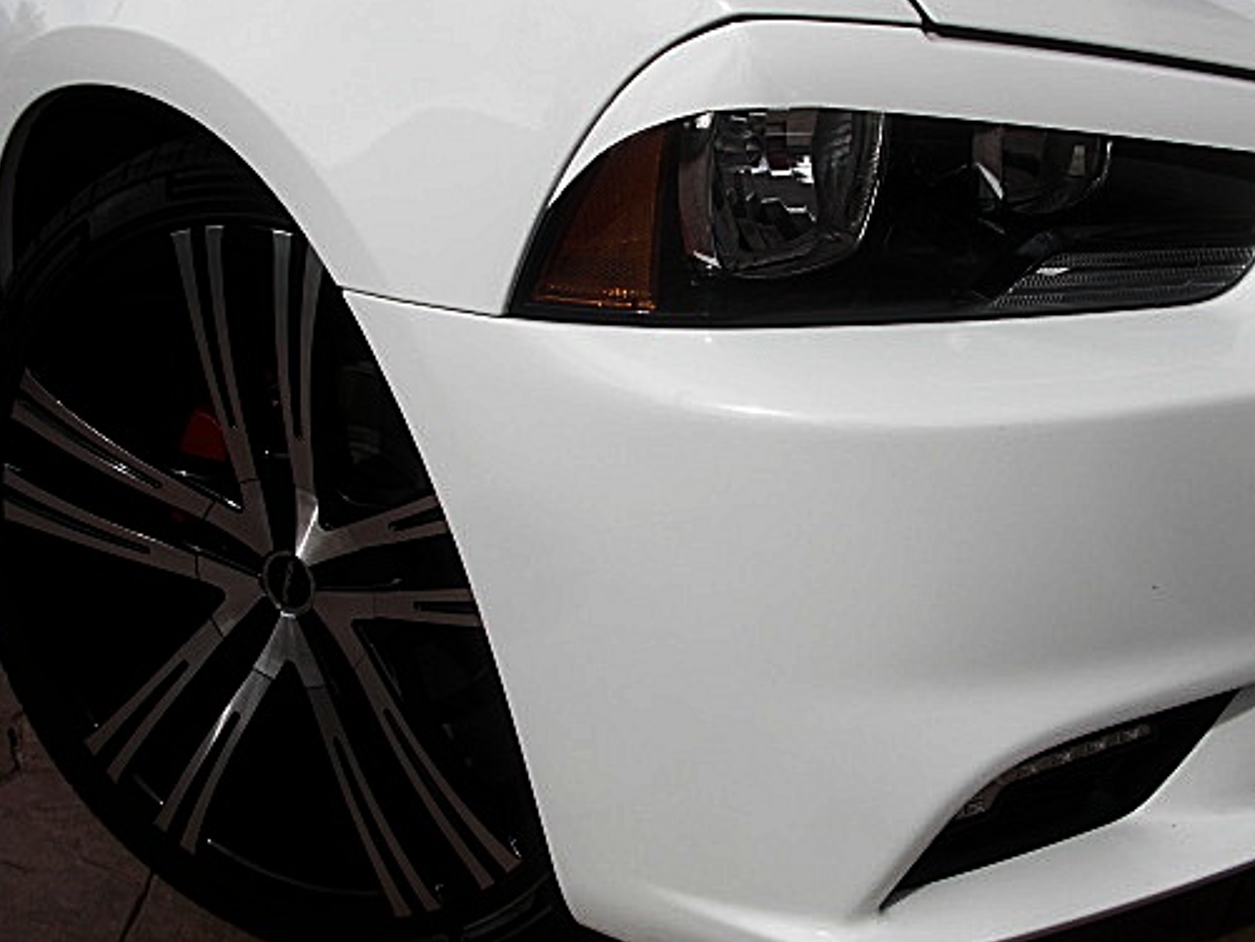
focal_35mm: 46
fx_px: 1668
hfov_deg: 41.2
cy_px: 463
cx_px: 691
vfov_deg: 31.5
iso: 50
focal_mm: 6.3
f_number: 7.9
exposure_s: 1/160
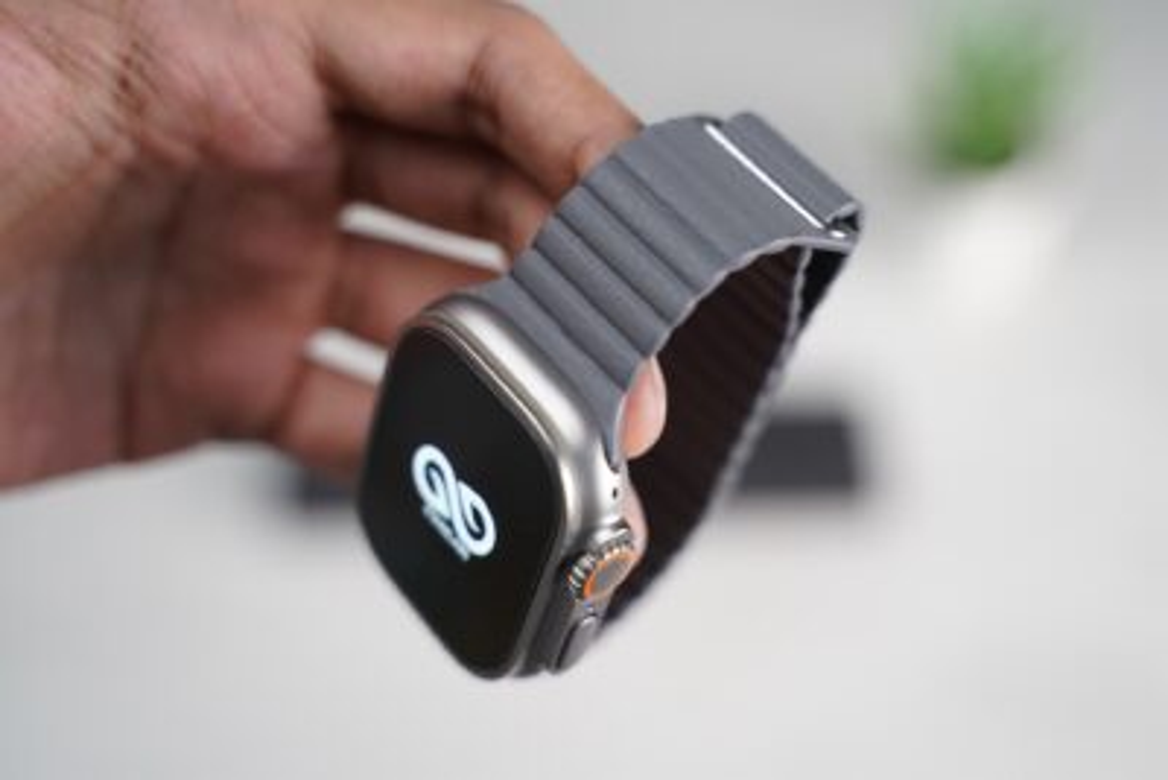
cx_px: 584
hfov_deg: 38.2
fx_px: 1688
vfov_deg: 26.0
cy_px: 390
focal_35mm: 52
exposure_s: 1/60
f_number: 2.8
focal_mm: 52
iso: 1250
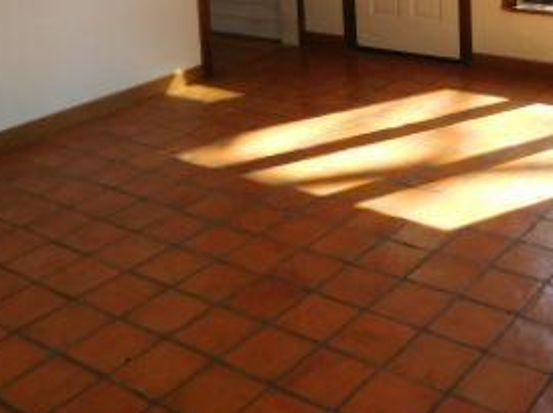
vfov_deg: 25.0
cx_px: 407
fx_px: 862
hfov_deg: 34.9
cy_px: -49
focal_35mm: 54
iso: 125
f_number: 3
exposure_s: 1/125
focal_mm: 4
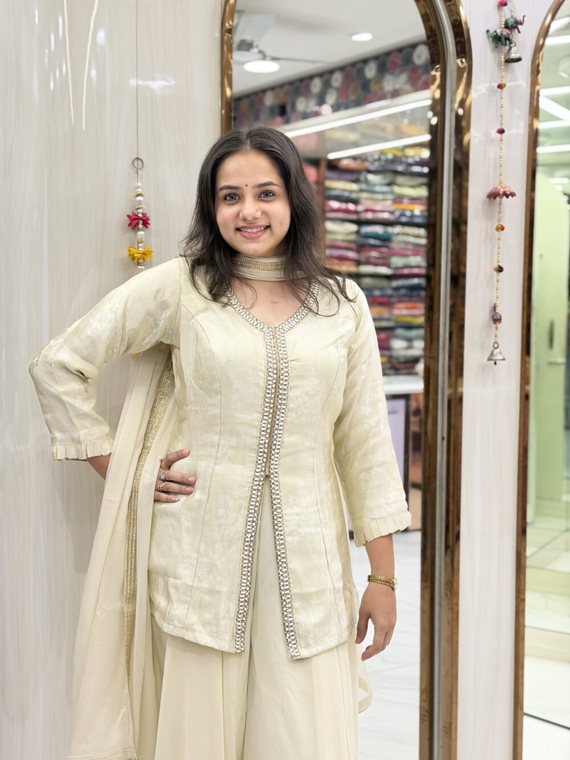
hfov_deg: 30.3
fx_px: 1054
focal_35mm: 48
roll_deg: -0.9
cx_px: 285
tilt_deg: -4.1
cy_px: 380
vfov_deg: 39.7
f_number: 1.78
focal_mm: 6.76
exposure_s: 1/100
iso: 64
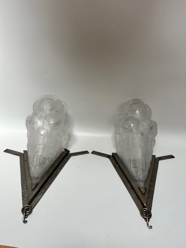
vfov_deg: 67.3
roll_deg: -3.1
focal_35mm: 26
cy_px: 124
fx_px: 186
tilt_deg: -31.7
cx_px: 93
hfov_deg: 53.1
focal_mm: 5.7
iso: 32
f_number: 1.5
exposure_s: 1/109
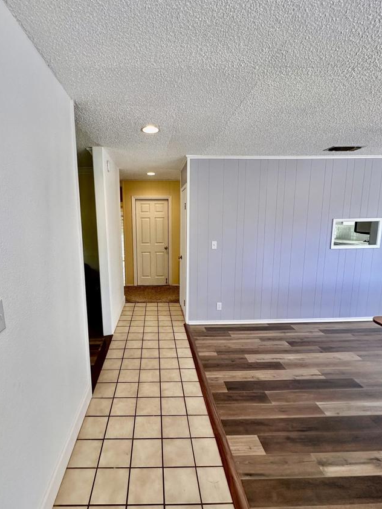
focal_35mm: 17
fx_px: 250
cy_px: 258
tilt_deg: -10.0
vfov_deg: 91.0
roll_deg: +0.7
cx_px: 158
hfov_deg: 74.1
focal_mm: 2.22
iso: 125
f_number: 2.2
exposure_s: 1/100
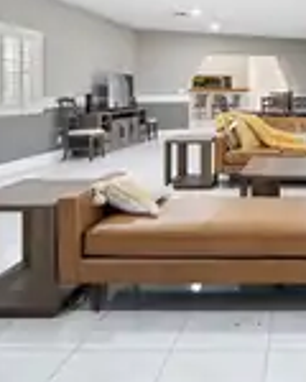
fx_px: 396
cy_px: 111
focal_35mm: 35
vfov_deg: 50.1
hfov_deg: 38.3
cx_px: 293
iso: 100
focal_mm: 14
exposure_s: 1.7
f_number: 9
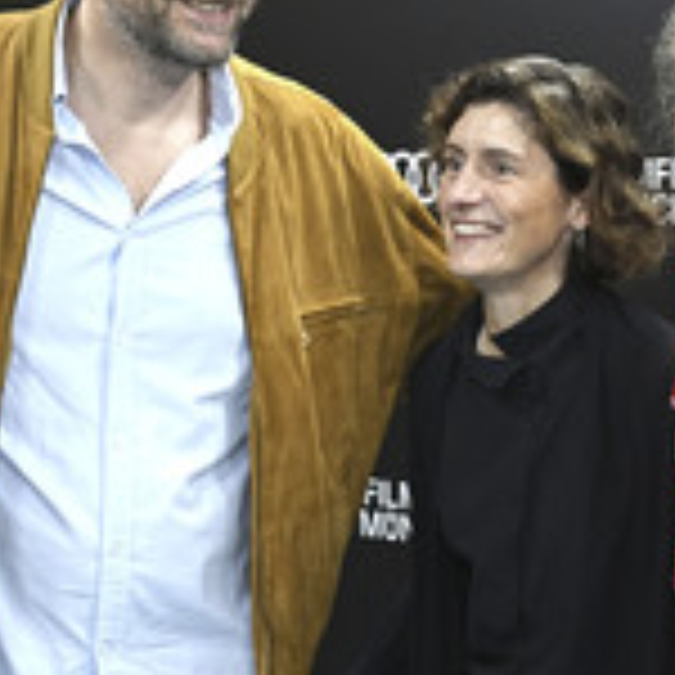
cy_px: 342
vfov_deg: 15.6
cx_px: 632
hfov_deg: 15.3
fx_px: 2471
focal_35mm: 112
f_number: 6.3
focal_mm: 44
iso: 800
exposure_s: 1/200
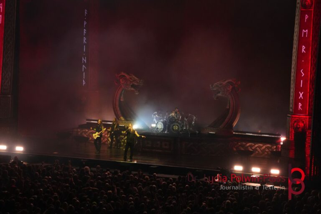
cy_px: 107
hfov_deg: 17.1
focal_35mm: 120
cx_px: 160
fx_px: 1070
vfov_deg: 11.4
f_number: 5
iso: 6400
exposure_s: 1/125
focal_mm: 80
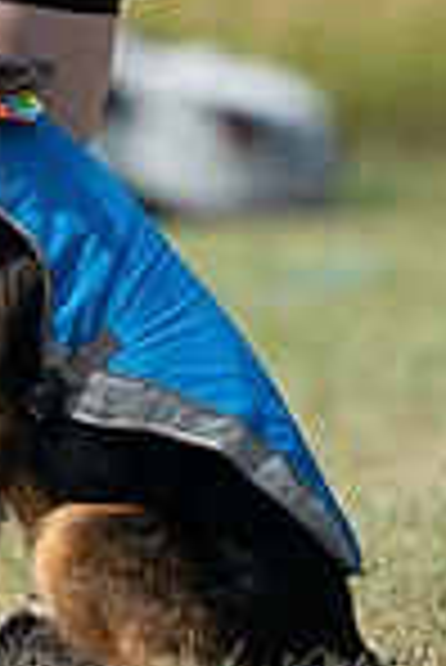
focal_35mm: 1093
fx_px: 20263
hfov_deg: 1.3
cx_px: 27
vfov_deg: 1.9
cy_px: -194
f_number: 6.3
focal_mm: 359
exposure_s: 1/4000
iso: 1000
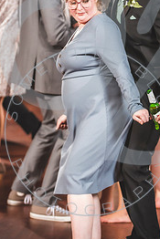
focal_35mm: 189
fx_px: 1258
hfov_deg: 7.3
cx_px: 131
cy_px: 62
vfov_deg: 10.9
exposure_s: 1/200
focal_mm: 110
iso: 1250
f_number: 2.8
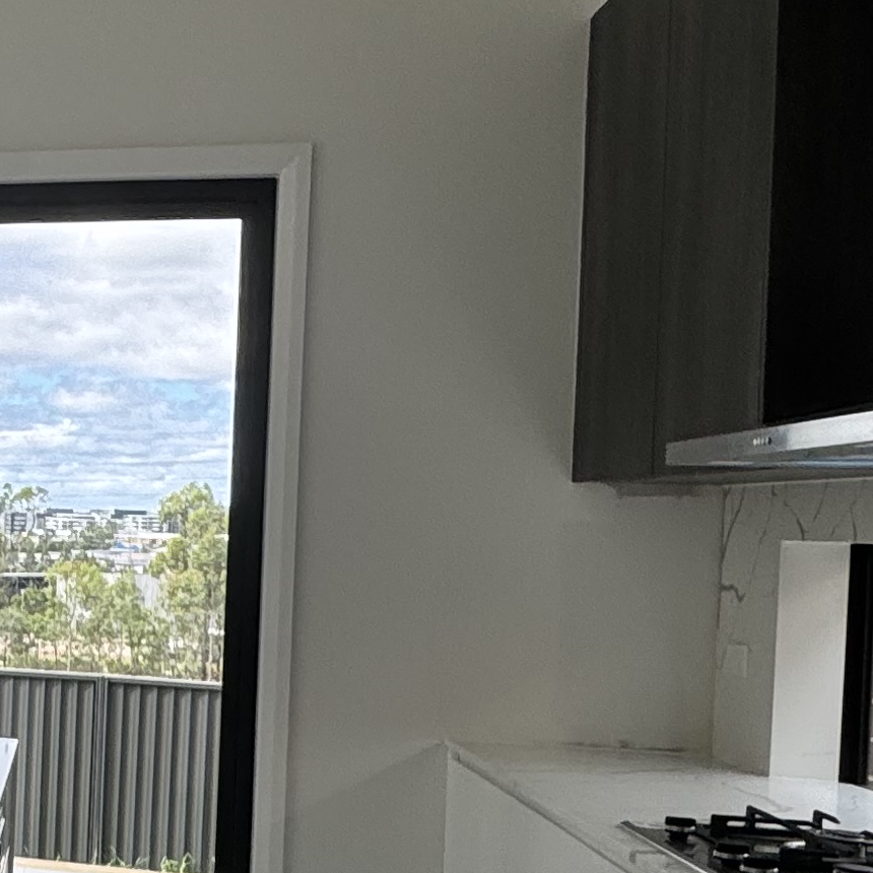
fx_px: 1655
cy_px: 539
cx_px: -442
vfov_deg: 29.5
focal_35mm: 58
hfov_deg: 23.5
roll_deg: -1.6
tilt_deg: -0.6
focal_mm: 2.22
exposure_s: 1/501
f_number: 2.2
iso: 40
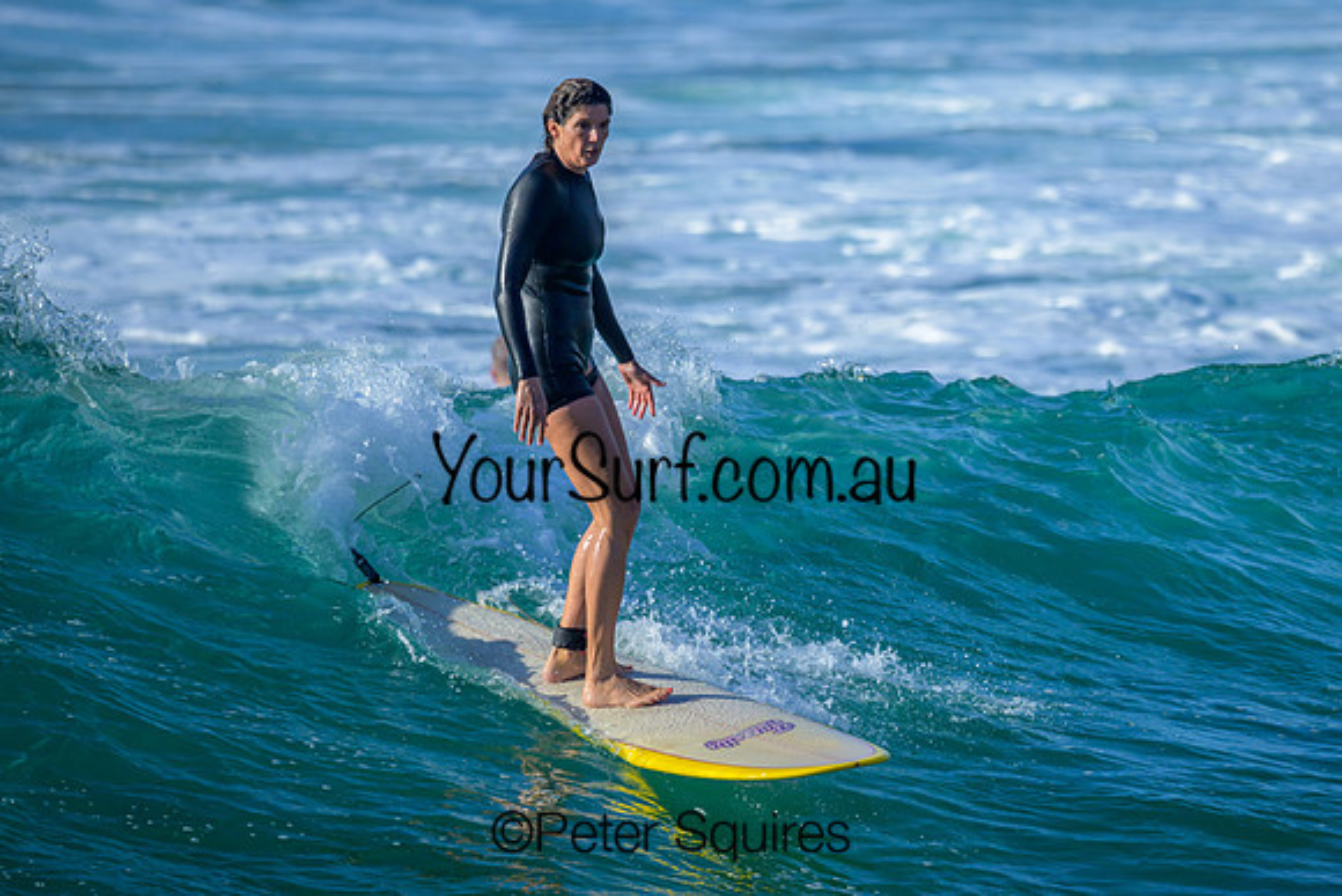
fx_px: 38328
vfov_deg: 1.3
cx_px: 862
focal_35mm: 1028
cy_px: 320
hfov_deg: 2.0
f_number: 6.3
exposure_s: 1/2000
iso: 320
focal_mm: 800
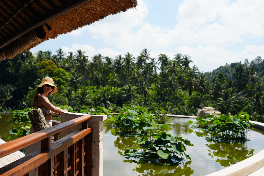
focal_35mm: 44
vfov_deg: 30.5
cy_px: 88
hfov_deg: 44.5
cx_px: 132
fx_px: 323
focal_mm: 44
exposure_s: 1/500
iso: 100
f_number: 5
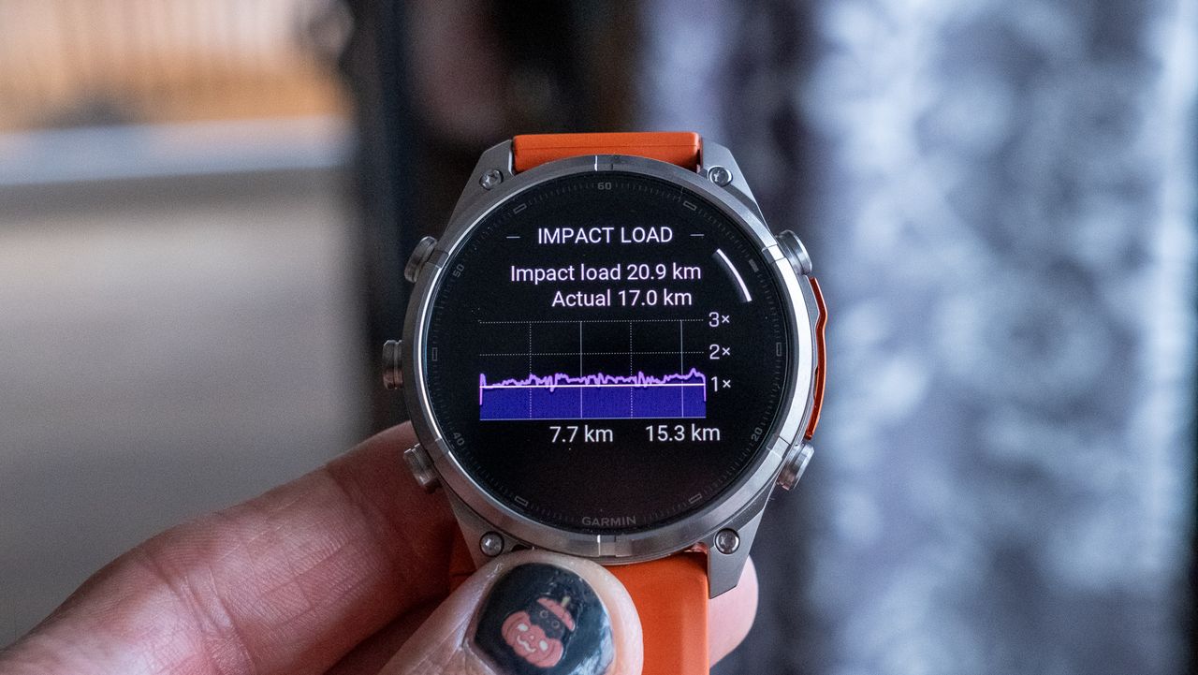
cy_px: 338
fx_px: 2496
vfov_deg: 15.4
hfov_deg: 27.0
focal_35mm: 79
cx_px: 599
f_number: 7.1
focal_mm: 50
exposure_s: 1/150
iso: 8000
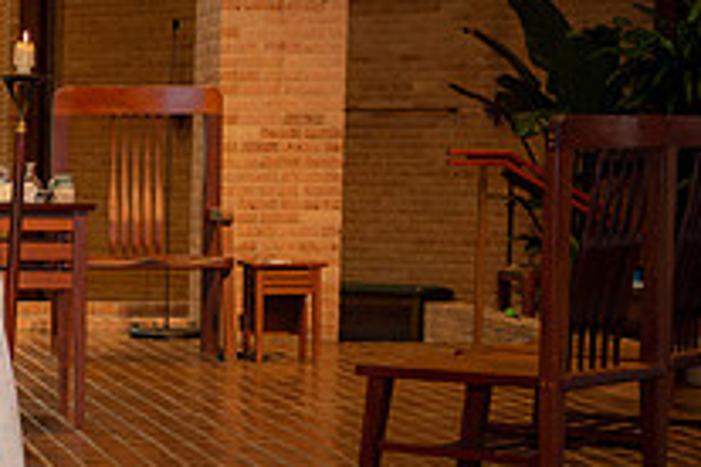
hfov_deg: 15.4
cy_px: 318
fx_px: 2453
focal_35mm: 126
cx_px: -254
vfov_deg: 10.9
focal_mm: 45
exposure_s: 1/125
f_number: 3.5
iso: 1250
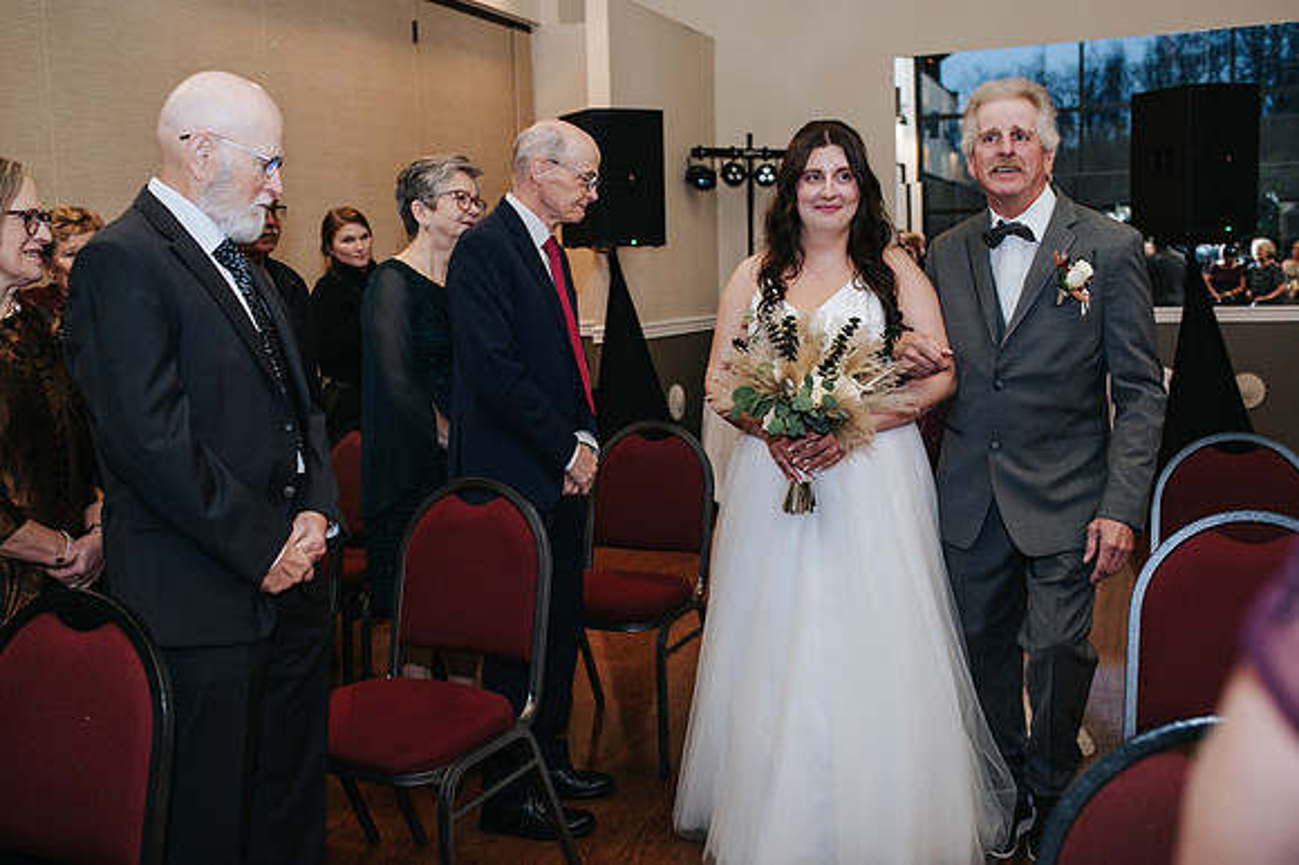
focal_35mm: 35
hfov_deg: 54.5
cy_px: 432
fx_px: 1262
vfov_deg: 37.8
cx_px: 650
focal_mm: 35
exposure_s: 1/200
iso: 800
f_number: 3.2
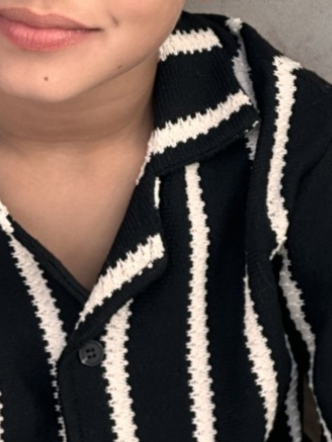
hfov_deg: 7.9
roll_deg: -0.4
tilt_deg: -18.6
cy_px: 22
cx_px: 115
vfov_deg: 10.4
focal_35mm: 188
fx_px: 2403
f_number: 2.8
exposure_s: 1/99
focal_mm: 9
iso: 64
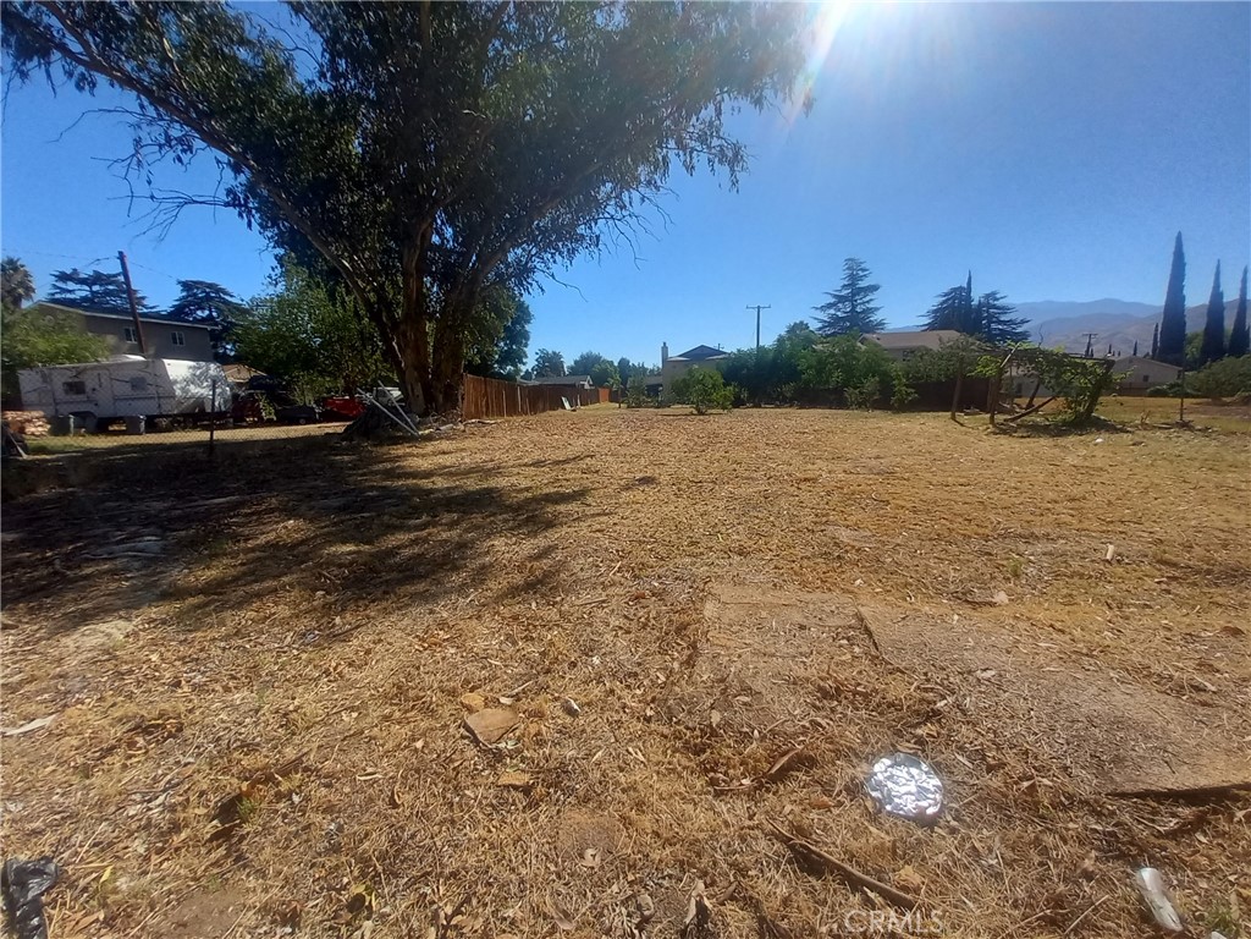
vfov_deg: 89.9
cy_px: 470
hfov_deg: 106.2
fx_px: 470
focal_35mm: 13
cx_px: 626
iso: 40
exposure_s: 1/1110
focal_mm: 1.13
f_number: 2.2
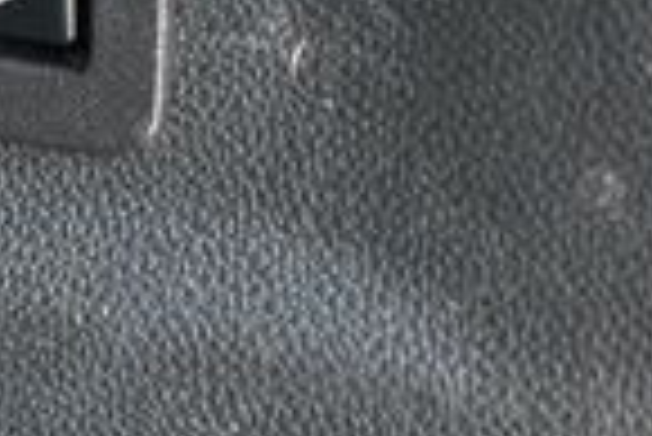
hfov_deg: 9.9
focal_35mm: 201
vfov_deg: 6.8
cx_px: -364
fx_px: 3649
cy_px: -108
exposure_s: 1/60
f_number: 4.8
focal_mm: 30.5
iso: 3200
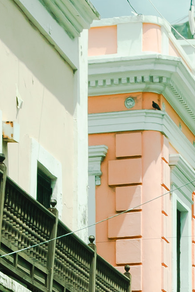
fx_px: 2832
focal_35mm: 350
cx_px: 272
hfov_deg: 3.9
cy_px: 328
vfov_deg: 5.9
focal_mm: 75
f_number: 8
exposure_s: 1/250
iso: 200
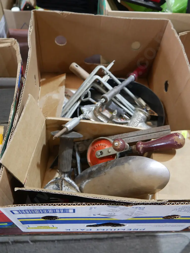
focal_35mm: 32
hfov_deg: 44.2
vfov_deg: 56.8
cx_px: 95
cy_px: 126
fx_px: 234
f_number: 3.6
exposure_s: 1/60
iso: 500
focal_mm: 16
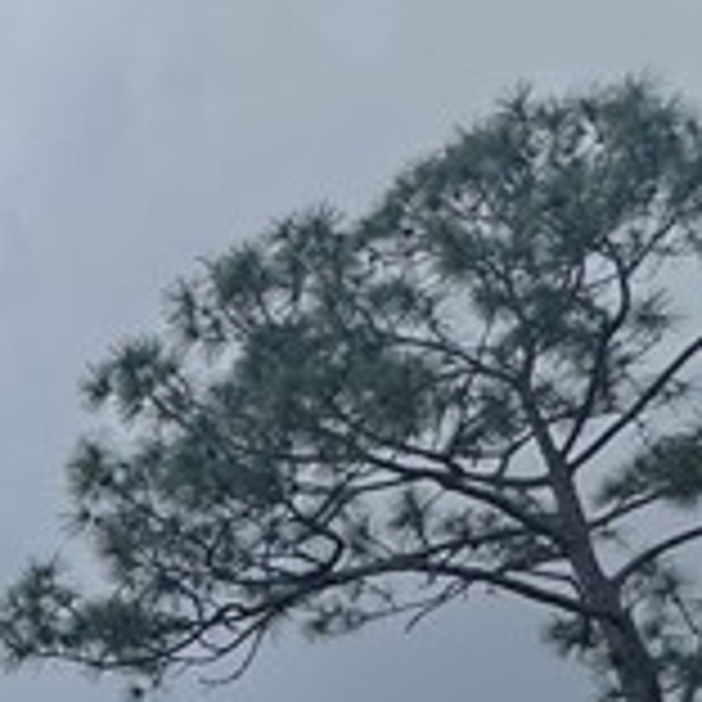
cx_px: -752
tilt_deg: +19.5
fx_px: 1858
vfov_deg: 18.7
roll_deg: -0.2
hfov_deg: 16.0
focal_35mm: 81
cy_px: 1076
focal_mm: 2.22
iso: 50
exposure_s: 1/1126
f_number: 2.2
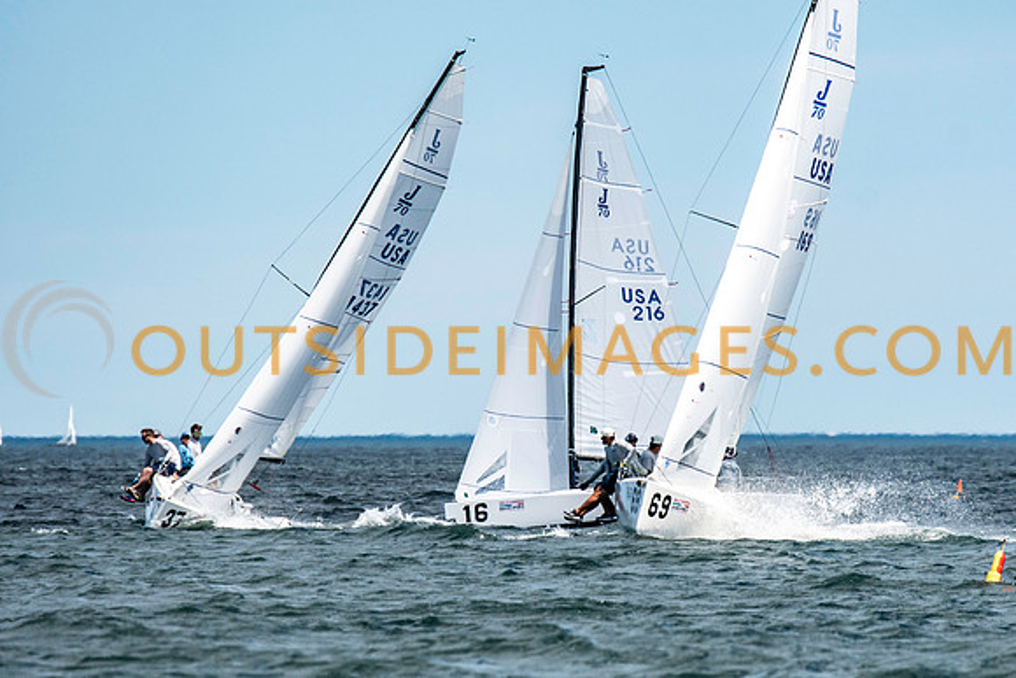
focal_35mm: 529
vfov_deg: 2.6
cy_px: 398
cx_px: 597
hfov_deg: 3.9
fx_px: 14931
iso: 500
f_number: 5.6
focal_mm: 300
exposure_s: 1/5000
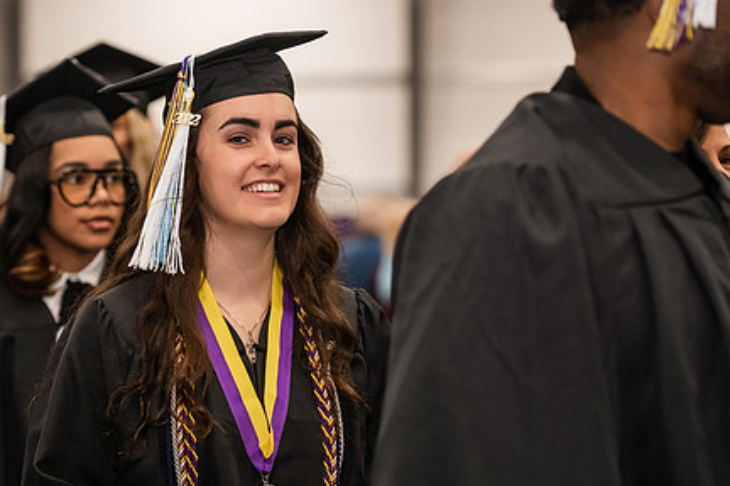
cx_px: 250
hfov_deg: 14.5
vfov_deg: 9.7
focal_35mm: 141
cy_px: 276
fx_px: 2859
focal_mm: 105
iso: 2000
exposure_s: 1/200
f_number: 3.2
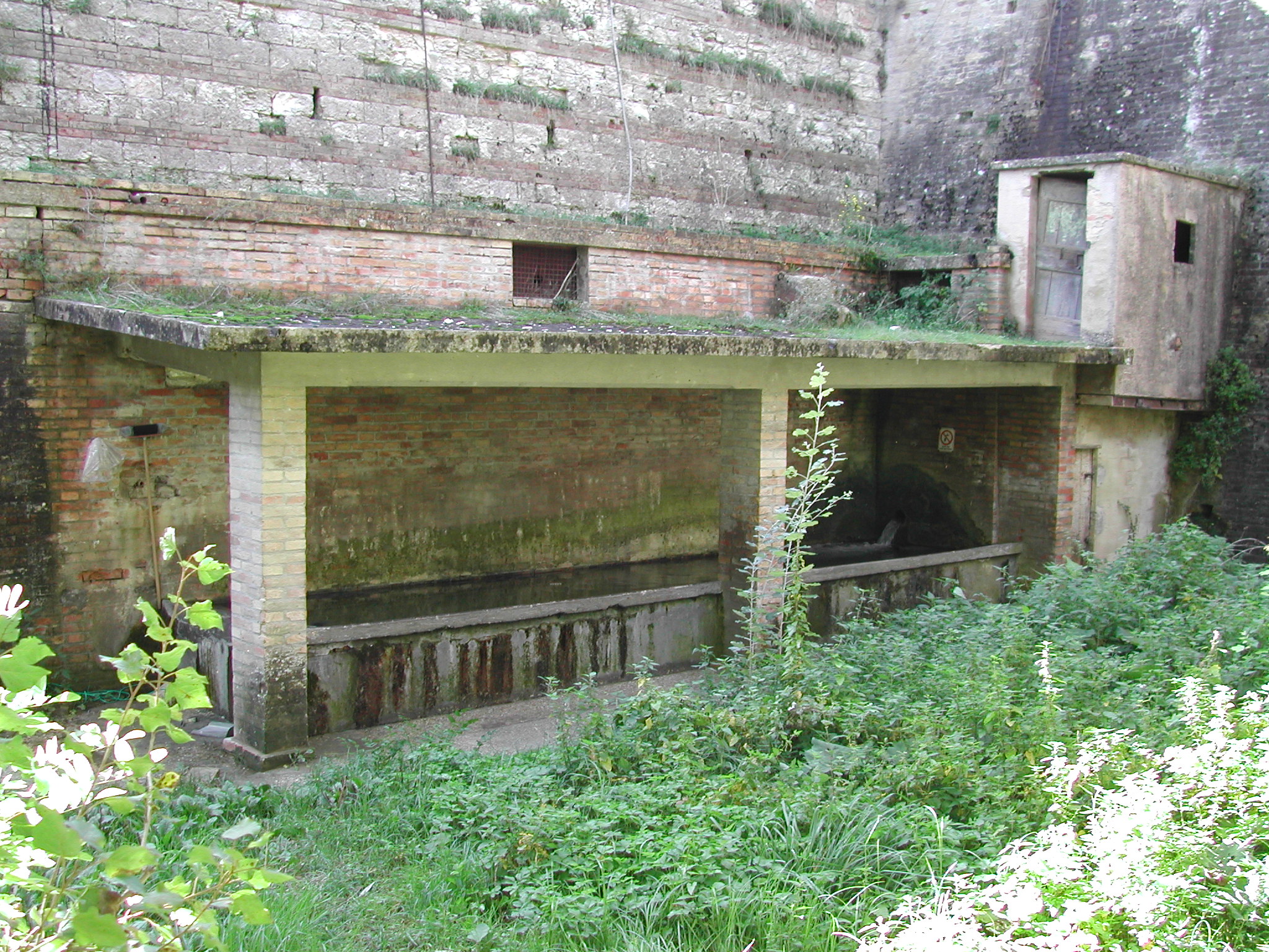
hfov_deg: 49.0
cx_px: 634
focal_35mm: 38
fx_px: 1393
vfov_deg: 37.7
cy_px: 476
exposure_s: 1/52.8
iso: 100
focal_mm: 8
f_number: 2.8
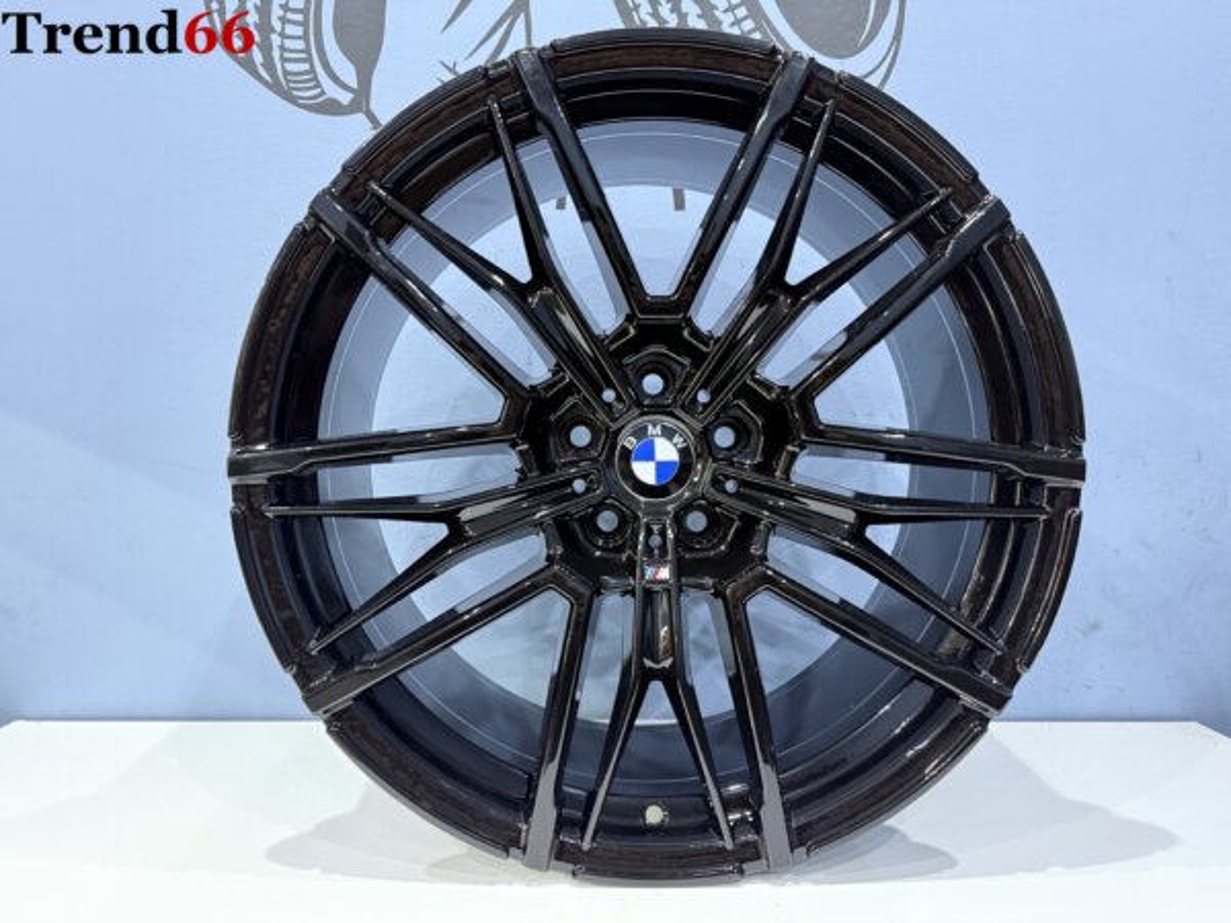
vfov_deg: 56.8
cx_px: 616
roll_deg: +0.1
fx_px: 853
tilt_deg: -1.4
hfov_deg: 71.6
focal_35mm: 24
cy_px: 462
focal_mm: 6.76
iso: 1600
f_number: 1.78
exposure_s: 1/20
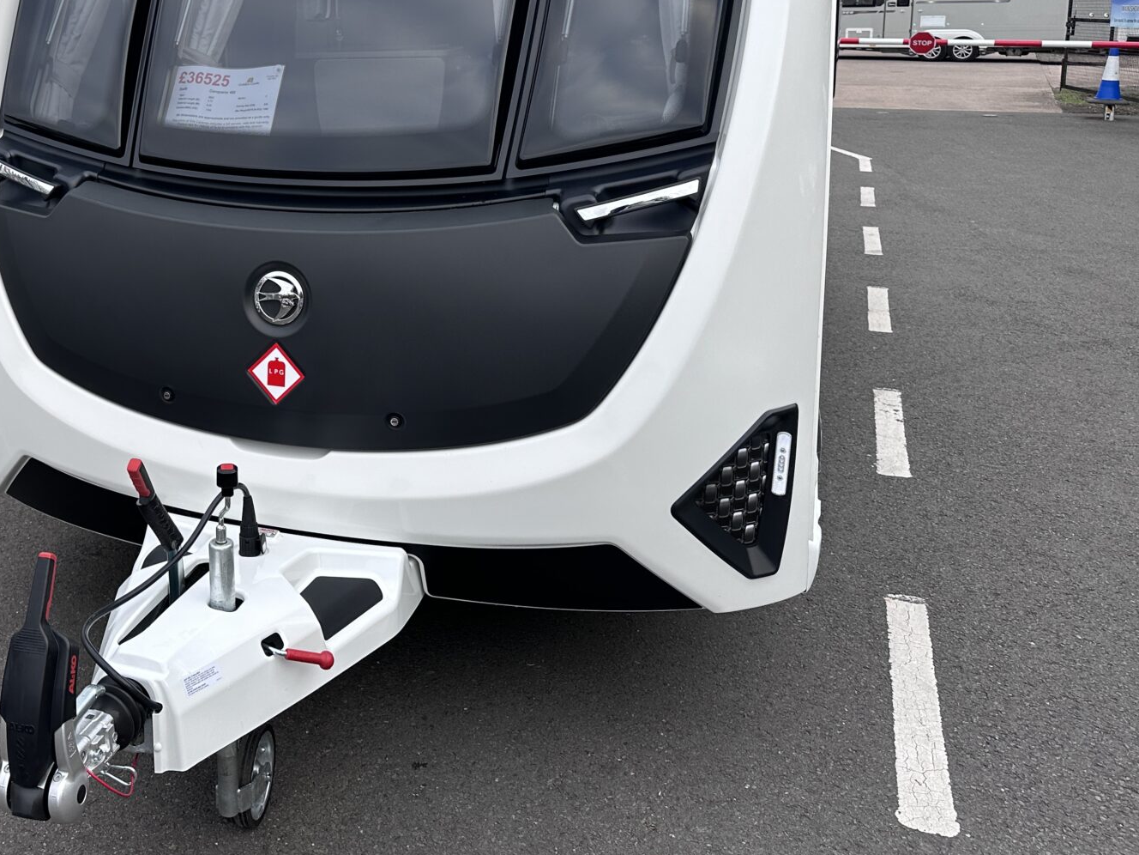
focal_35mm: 37
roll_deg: +1.8
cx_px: 265
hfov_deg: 48.0
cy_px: 213
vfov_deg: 37.7
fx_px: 1217
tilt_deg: -8.0
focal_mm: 6.86
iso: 80
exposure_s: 1/903
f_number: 1.78
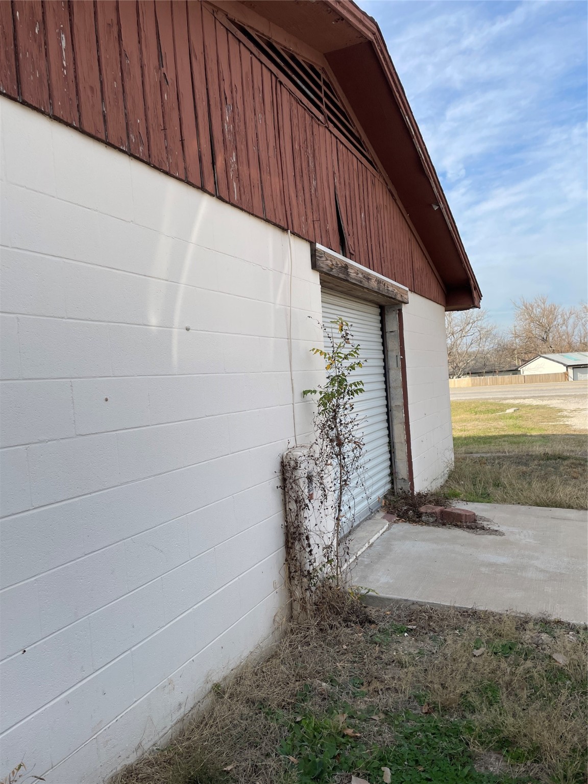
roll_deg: +3.7
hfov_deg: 53.1
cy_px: 392
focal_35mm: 26
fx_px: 589
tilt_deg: -0.7
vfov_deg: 67.3
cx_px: 294
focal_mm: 4.2
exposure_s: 1/1795
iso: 32
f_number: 1.6
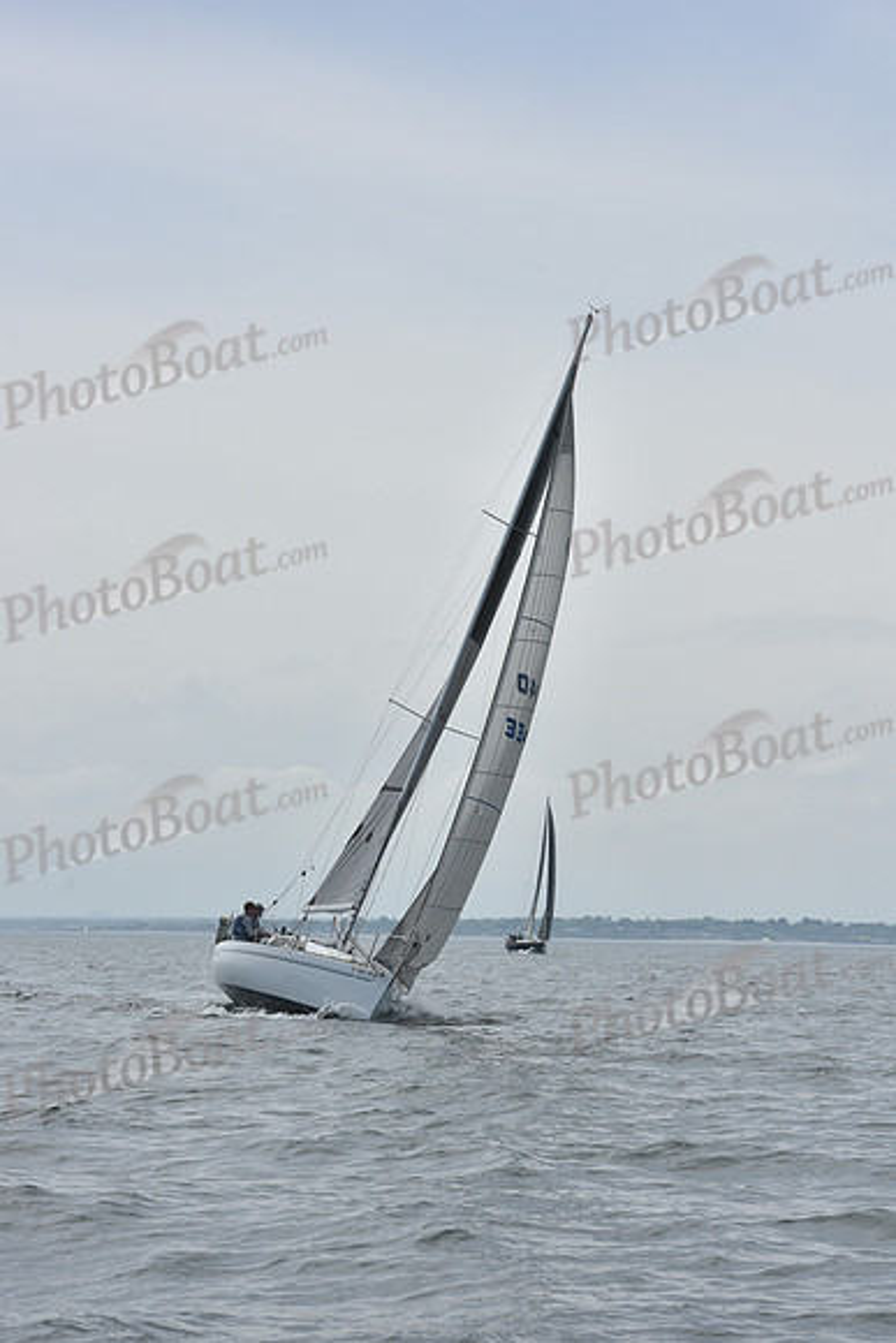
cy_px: 672
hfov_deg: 14.4
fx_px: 3544
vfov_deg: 21.5
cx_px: 448
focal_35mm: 95
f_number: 8
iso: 200
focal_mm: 95
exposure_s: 1/1250
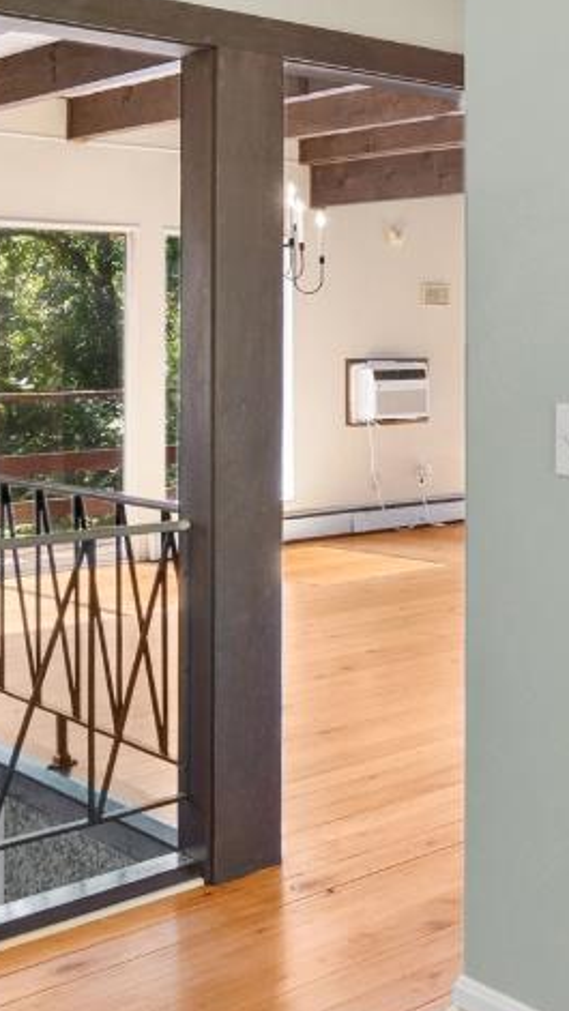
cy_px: 317
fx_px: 1341
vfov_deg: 40.7
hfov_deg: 22.4
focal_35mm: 50
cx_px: 653
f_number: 4
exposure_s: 1/20
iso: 400
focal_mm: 10
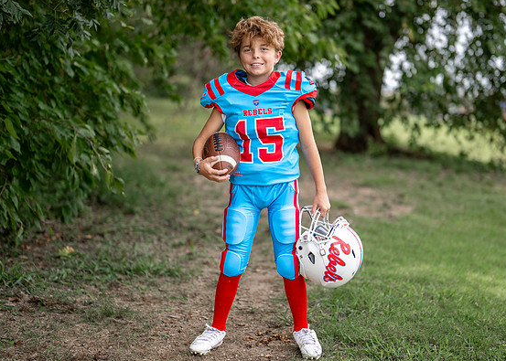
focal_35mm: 67
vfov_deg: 21.3
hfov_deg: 29.4
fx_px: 963
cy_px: 182
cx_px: 272
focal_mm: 50
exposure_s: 1/2500
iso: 100
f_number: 1.2
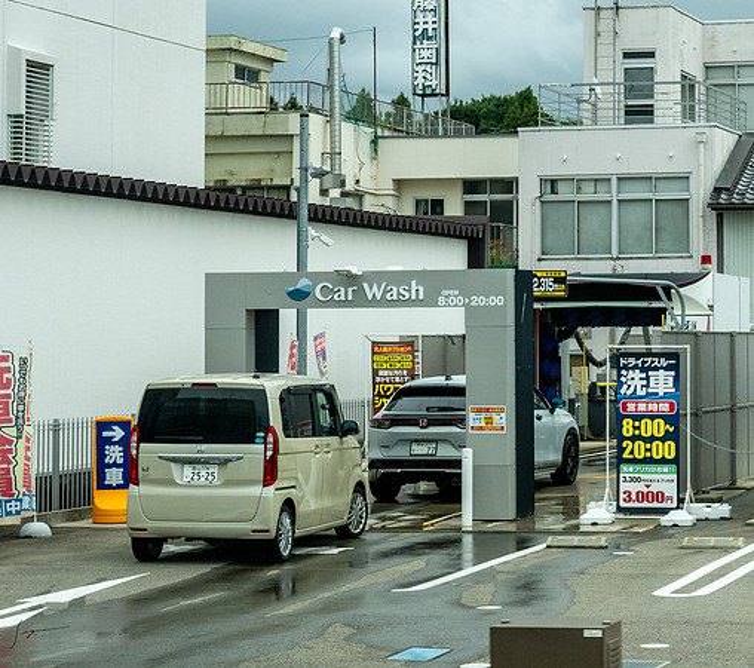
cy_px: 149
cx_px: 721
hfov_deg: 16.6
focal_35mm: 109
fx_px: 2533
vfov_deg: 14.9
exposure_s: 1/500
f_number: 11
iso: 500
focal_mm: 46
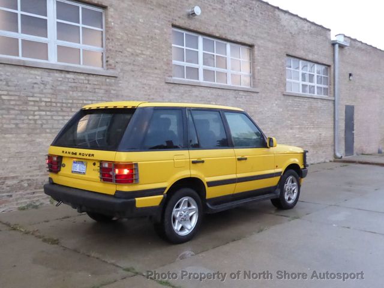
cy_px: 144
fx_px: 399
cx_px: 192
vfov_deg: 39.7
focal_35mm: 36
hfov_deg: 51.4
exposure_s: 1/100
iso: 1600
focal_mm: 6.3
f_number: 3.7
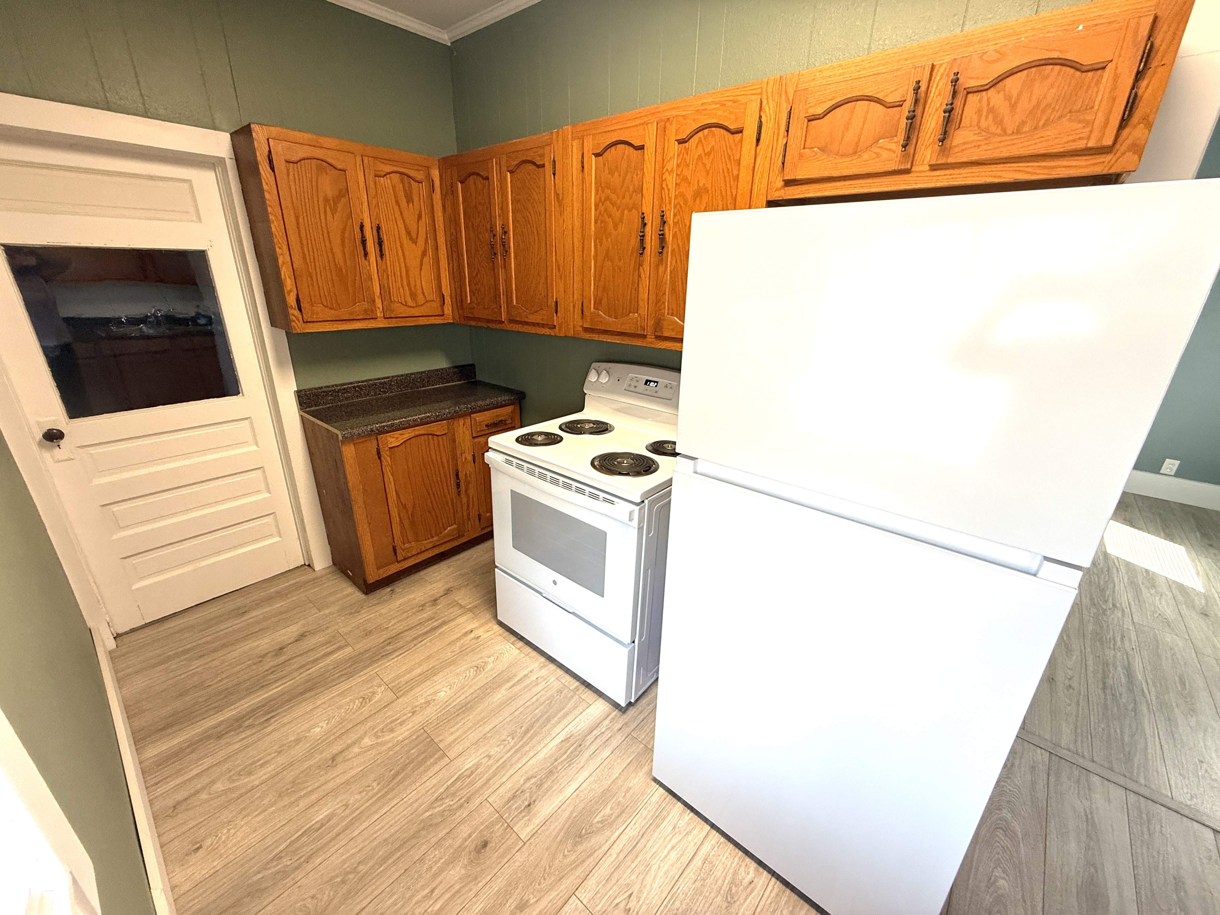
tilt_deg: -19.9
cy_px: 458
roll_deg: -1.2
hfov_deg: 102.1
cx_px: 610
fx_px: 493
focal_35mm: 14
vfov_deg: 85.7
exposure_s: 1/120
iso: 160
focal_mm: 2.22
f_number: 2.2
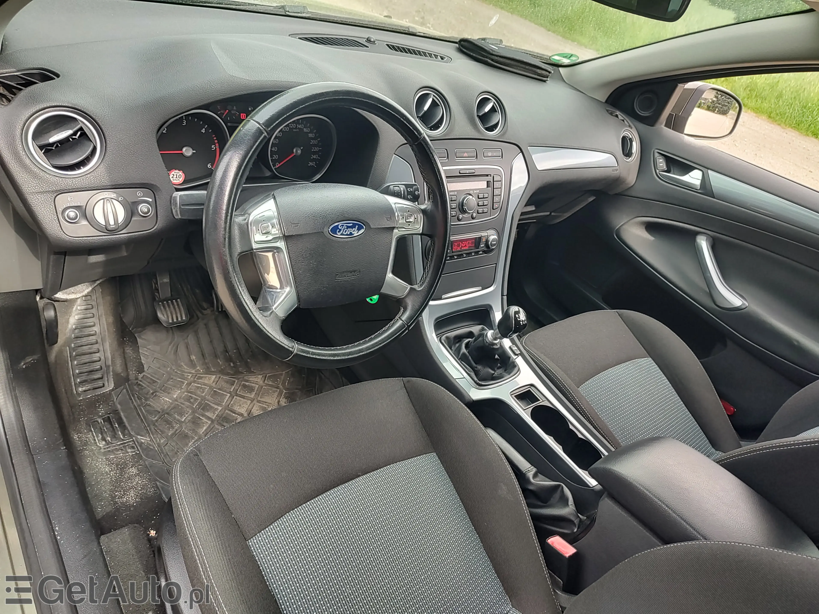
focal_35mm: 23
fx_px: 544
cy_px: 307
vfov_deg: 58.9
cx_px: 410
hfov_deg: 73.9
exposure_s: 1/241
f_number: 1.8
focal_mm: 5.56
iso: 100
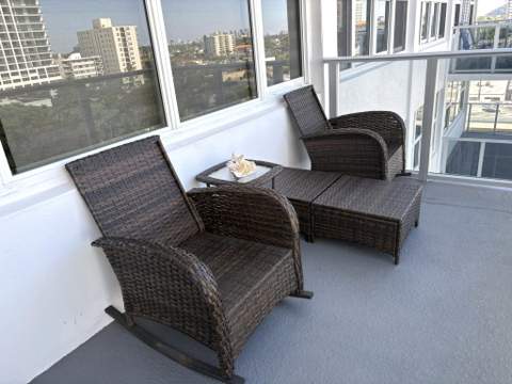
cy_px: 192
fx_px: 385
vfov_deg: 53.1
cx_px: 256
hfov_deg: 67.3
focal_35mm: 26
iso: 50
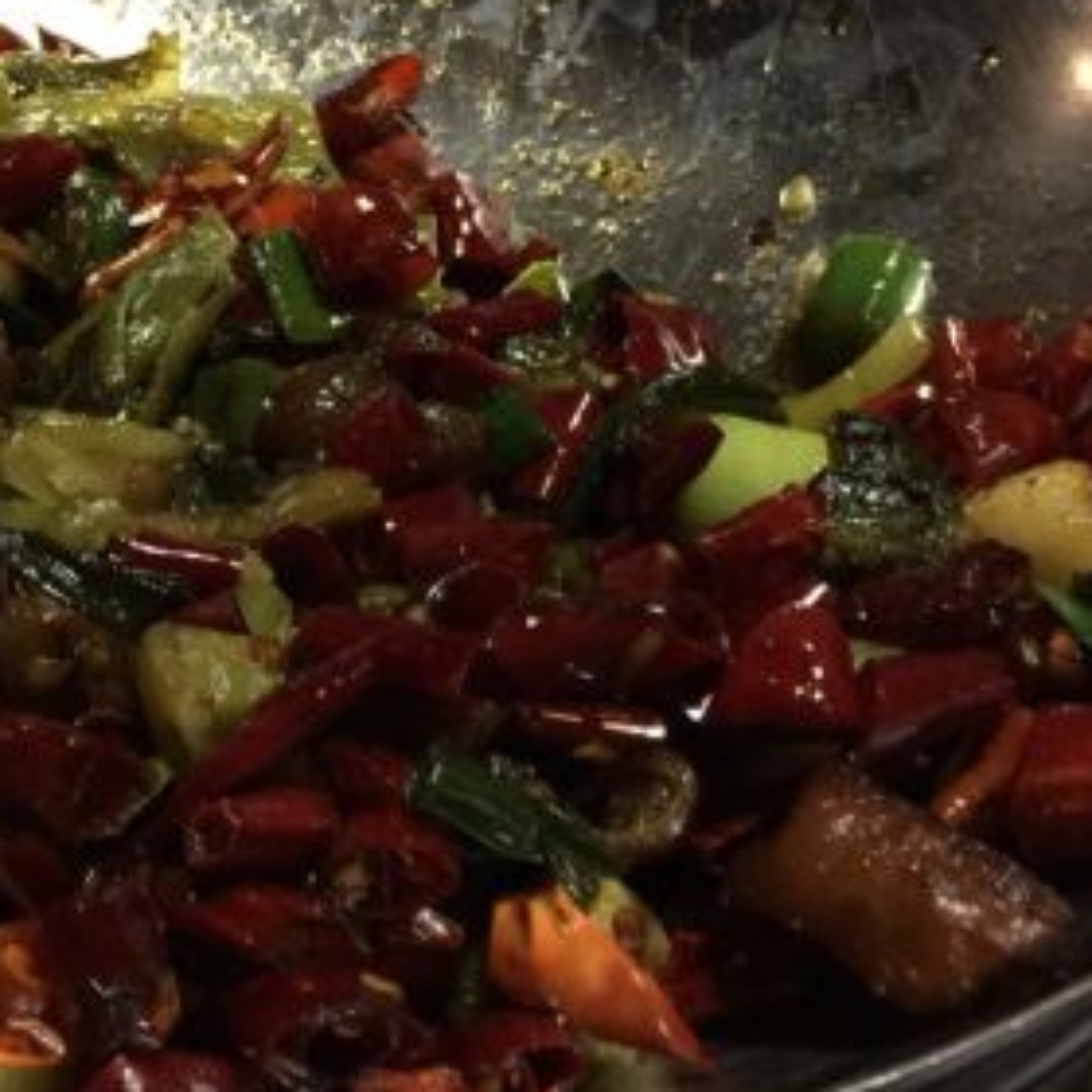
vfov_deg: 26.9
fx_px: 2284
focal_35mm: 64
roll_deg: -5.0
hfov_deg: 26.2
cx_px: 160
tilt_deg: -42.8
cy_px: 470
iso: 64
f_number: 2.2
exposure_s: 1/4
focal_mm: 4.15
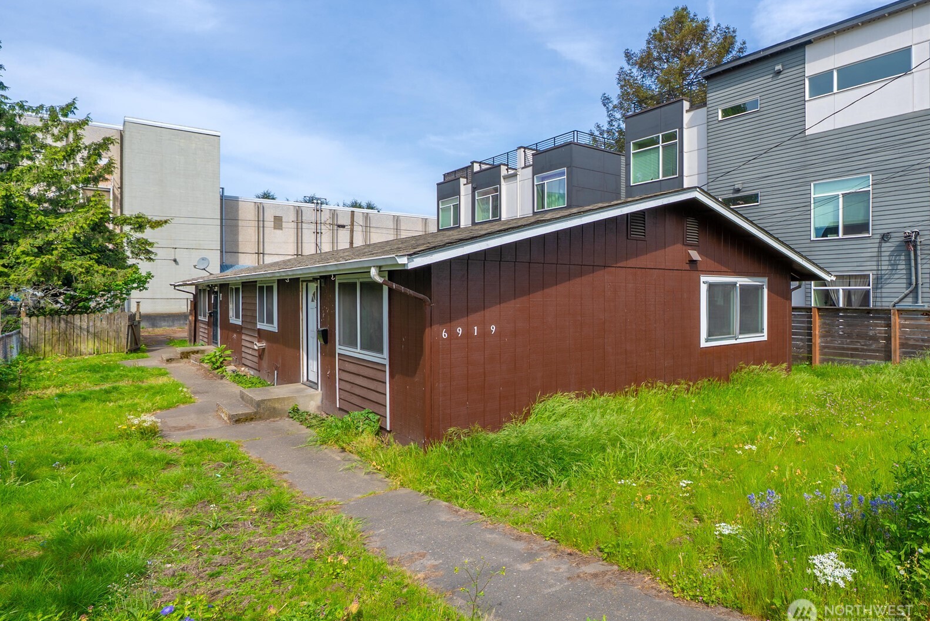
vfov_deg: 77.4
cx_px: 432
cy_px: 304
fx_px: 388
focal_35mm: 15
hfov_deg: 100.2
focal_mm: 14
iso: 80
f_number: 8
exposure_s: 1/160
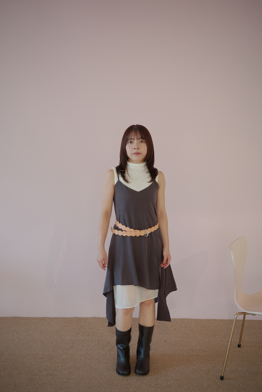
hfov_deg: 33.4
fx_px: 437
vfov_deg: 48.5
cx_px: 131
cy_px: 196
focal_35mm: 40
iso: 320
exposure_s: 1/125
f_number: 2.8
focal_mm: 26
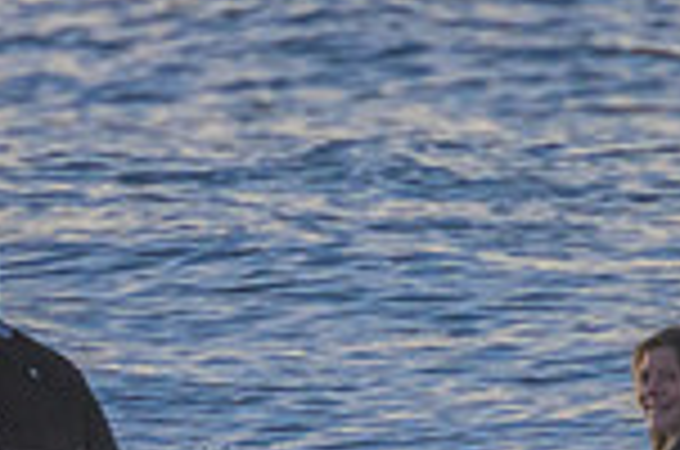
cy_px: 587
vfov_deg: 0.4
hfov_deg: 0.7
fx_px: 58074
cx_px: 279
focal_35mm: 3081
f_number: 11
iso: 1250
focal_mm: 800
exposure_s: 1/1600
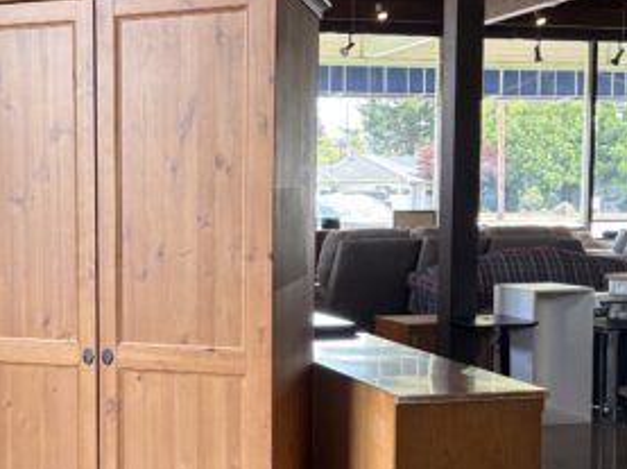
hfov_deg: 39.0
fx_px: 850
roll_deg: +1.0
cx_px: 127
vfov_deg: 30.5
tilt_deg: -5.1
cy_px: 327
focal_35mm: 47
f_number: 1.6
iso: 80
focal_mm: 5.96
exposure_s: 1/121
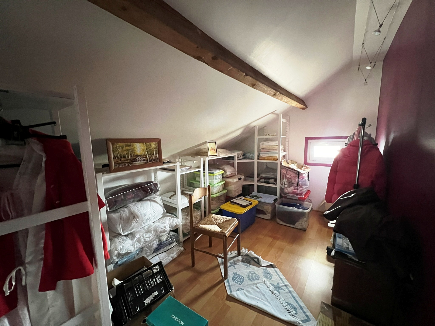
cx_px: 218
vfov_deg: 89.9
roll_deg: +1.5
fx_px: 163
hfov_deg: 106.2
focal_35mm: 13
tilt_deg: -7.4
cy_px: 163
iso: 1600
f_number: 1.8
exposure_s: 1/30
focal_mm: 1.57
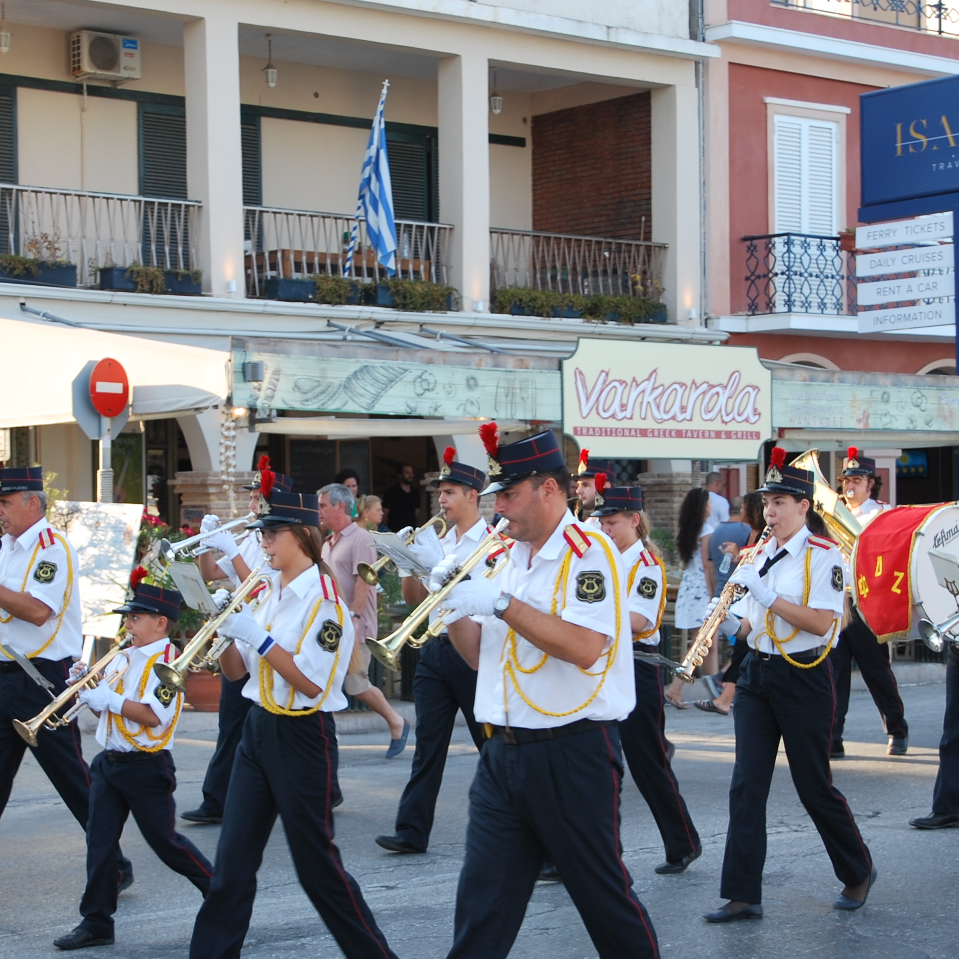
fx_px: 2257
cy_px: 573
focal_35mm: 72
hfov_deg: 24.0
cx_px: 436
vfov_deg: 24.0
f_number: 5
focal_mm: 26
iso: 100
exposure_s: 1/100
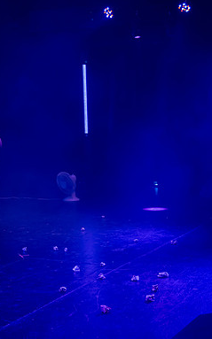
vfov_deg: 30.2
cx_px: 77
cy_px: 166
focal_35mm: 68
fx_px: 629
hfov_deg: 19.1
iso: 2500
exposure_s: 1/125
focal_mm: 34
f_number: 4
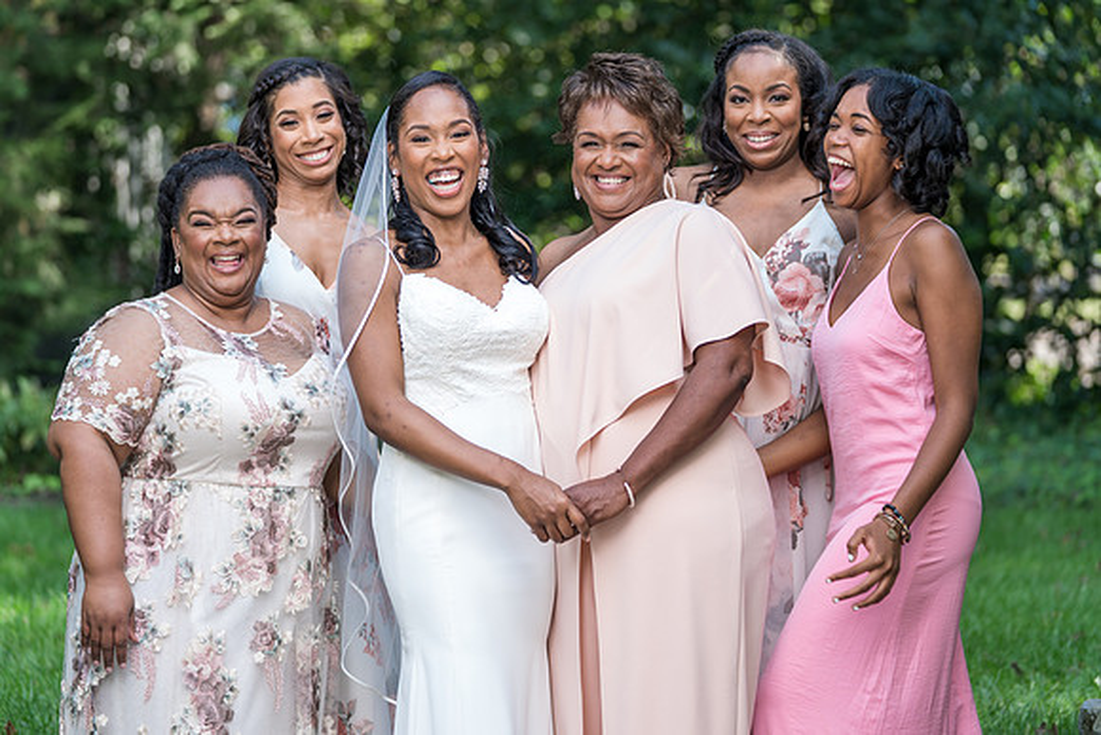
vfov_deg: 12.0
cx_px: 535
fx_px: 3507
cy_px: 332
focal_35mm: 115
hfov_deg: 17.8
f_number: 2.8
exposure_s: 1/200
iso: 125
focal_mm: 101
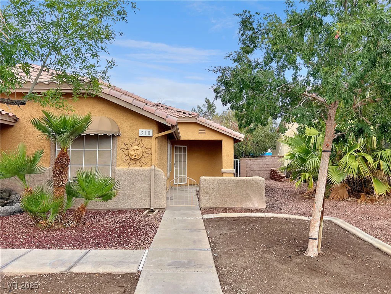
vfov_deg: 53.1
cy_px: 147
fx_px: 294
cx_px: 196
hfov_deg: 67.3
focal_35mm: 26
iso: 50
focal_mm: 5.7
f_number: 1.5
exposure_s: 1/1645
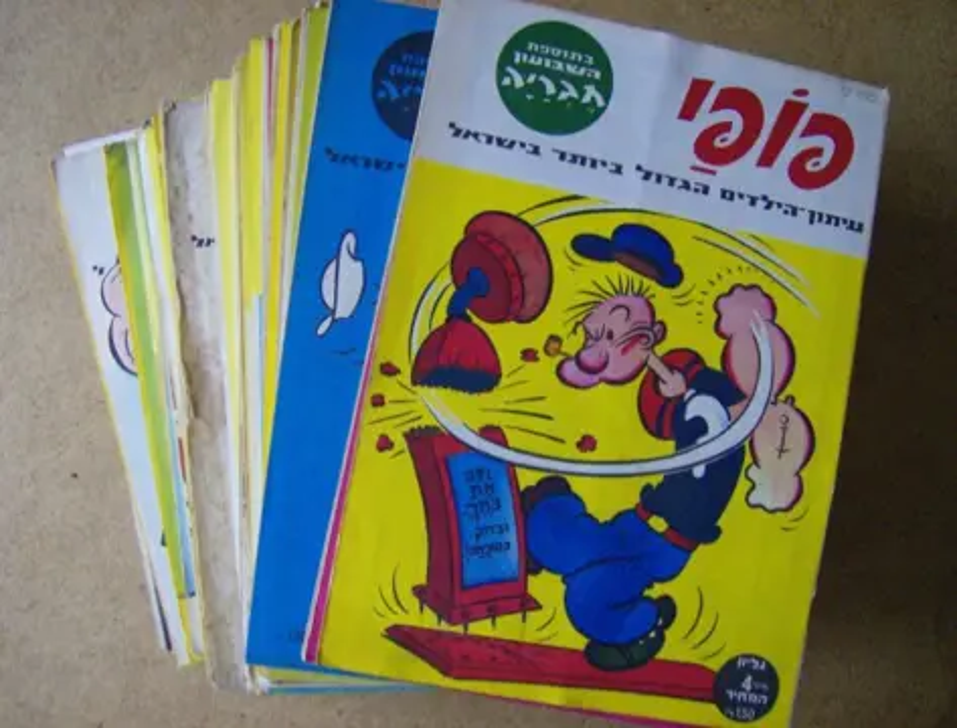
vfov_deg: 40.0
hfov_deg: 51.1
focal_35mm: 36
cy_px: 364
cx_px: 478
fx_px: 1001
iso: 200
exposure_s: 1/40.8
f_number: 2.8
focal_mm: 6
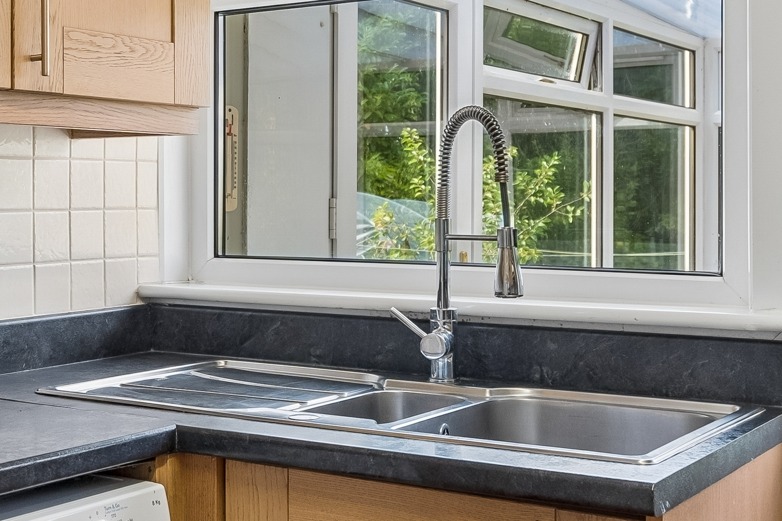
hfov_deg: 34.1
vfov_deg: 23.4
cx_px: 244
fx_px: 1260
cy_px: 216
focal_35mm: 58
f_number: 4
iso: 250
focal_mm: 16
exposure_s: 1/100
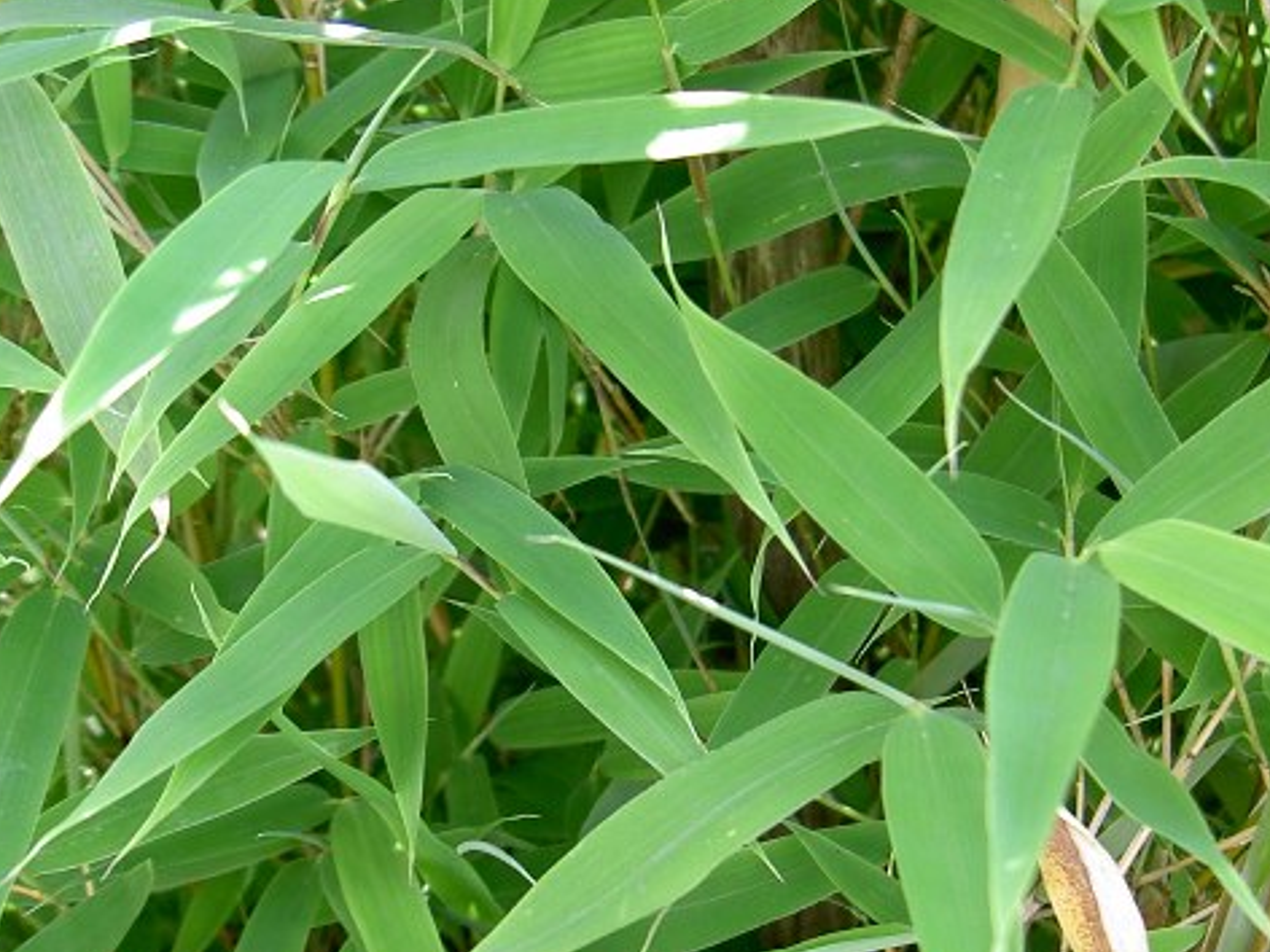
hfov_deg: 31.2
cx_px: 622
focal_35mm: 62
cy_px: 588
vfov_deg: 23.6
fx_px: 2275
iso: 100
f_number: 2.8
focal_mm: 8
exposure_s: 1/80.6
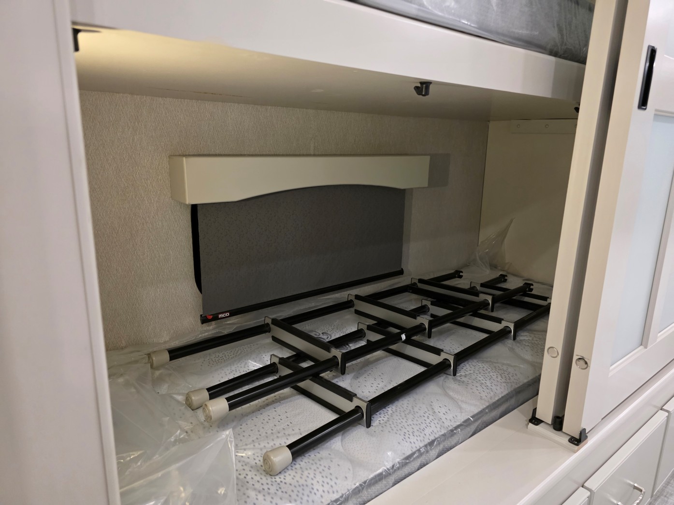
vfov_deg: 58.9
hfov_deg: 73.9
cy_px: 252
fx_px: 448
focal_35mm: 23
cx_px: 337
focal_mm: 6.3
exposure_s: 1/120
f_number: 1.7
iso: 1000
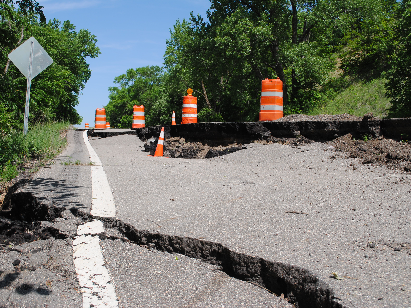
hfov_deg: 47.8
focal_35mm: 39
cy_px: 154
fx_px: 463
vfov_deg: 36.8
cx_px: 190
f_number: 9
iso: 100
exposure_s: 1/320
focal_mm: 24
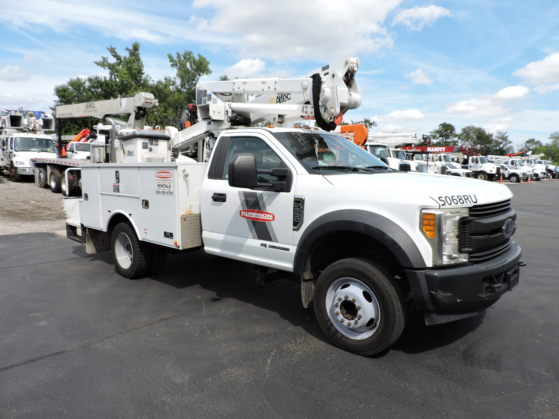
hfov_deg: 71.6
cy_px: 210
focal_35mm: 24
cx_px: 280
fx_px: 388
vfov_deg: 56.8
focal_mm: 4.3
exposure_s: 1/1000
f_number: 3
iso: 100
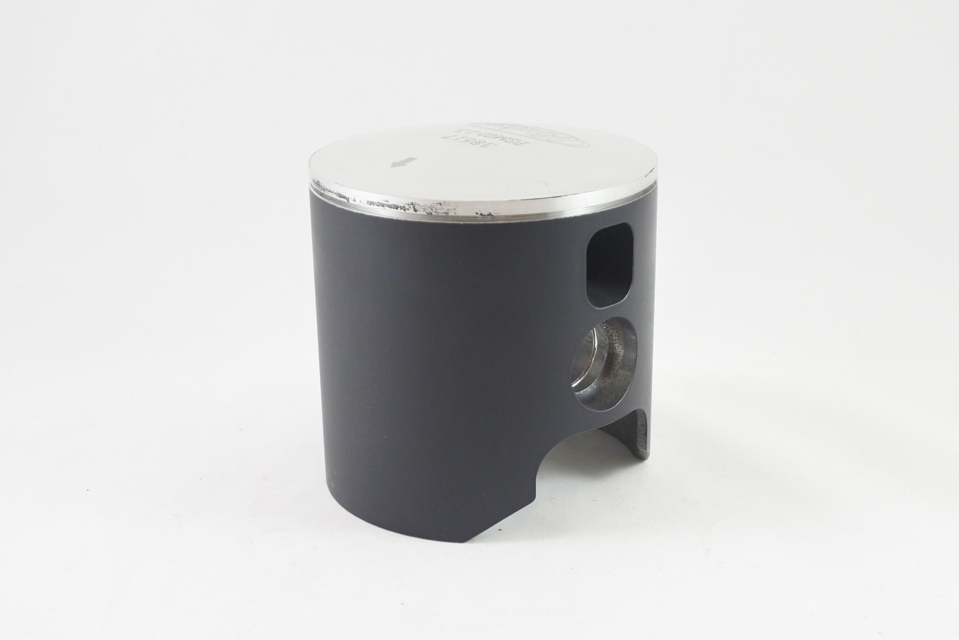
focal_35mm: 40
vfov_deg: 33.4
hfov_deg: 48.5
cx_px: 480
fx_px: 1066
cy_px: 320
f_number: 4.2
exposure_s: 1/125
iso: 640
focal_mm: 15
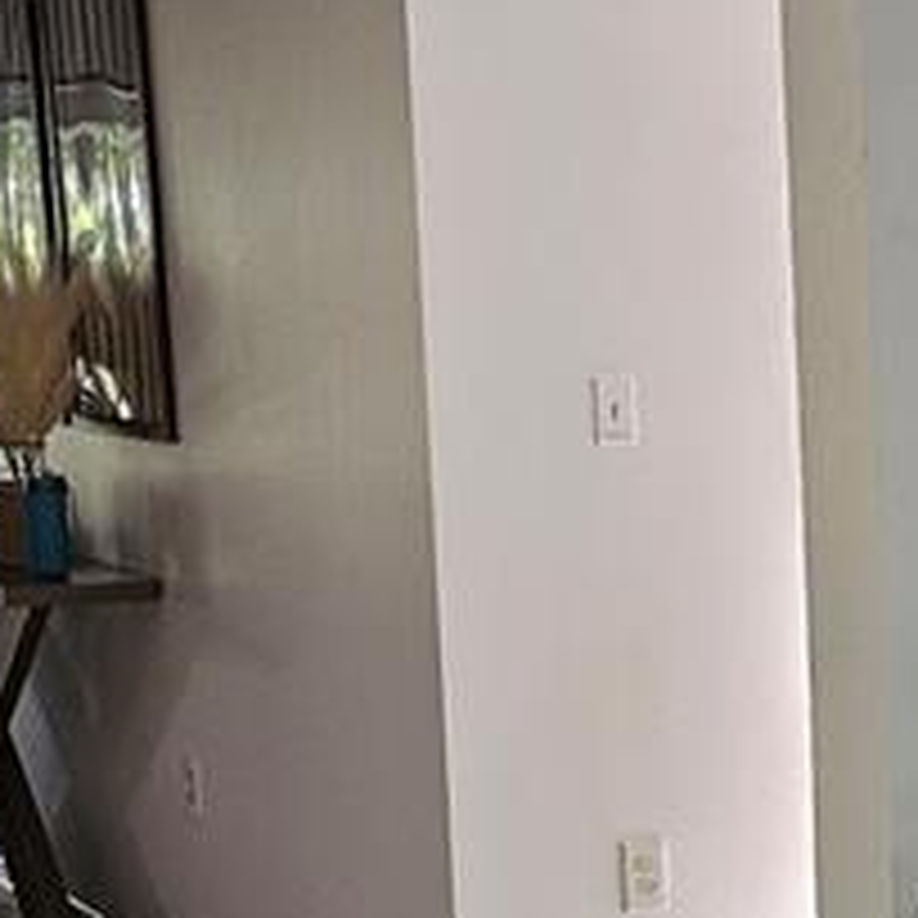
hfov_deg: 16.1
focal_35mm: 102
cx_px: 1228
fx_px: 3060
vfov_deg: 16.9
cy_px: 806
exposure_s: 1/120
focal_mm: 6.3
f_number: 1.7
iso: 400
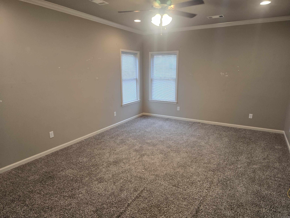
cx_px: 145
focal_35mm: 23
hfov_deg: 73.9
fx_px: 193
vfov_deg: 58.9
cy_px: 109
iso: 250
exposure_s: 1/120
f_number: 1.7
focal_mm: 6.3
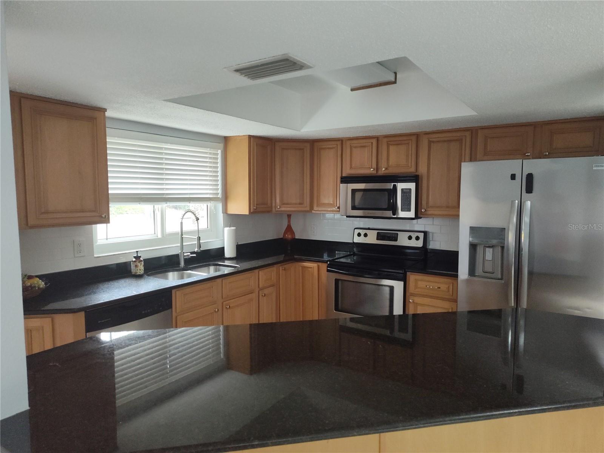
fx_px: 401
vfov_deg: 58.9
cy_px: 226
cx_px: 302
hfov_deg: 73.9
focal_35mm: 23
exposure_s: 1/120
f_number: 1.8
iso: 594
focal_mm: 5.56
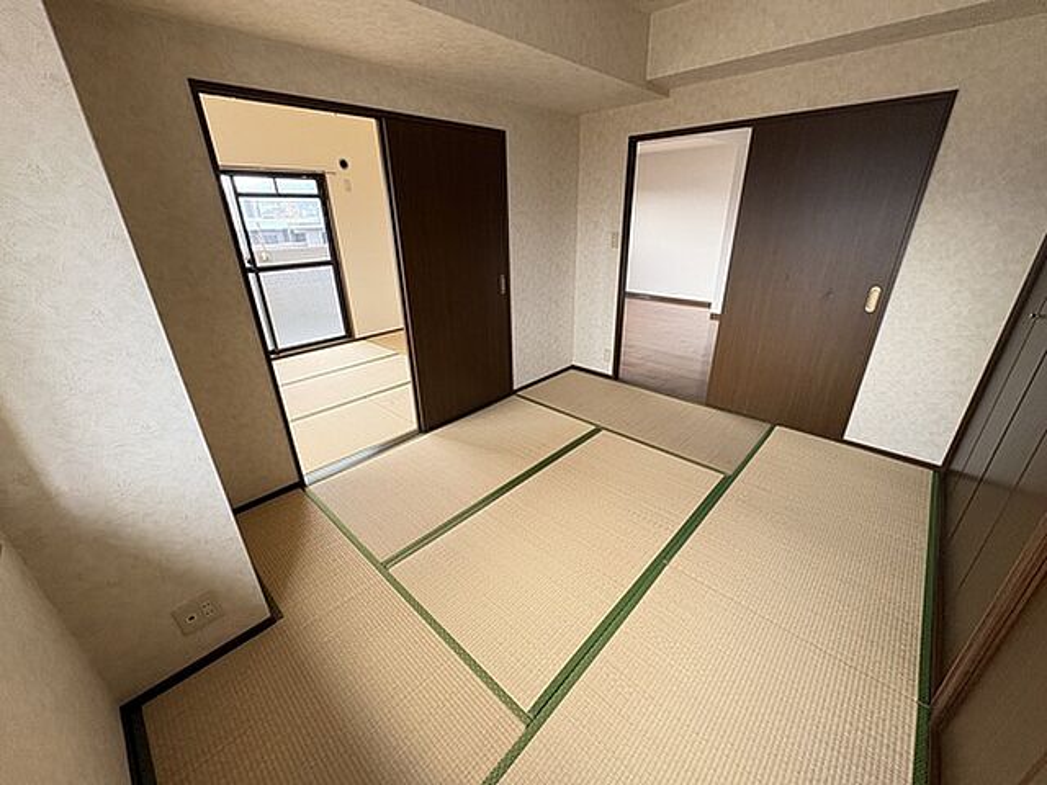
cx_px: 524
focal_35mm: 14
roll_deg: +1.5
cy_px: 392
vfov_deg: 85.7
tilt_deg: -23.8
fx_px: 423
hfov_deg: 102.1
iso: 200
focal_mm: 2.22
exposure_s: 1/99
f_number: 2.2
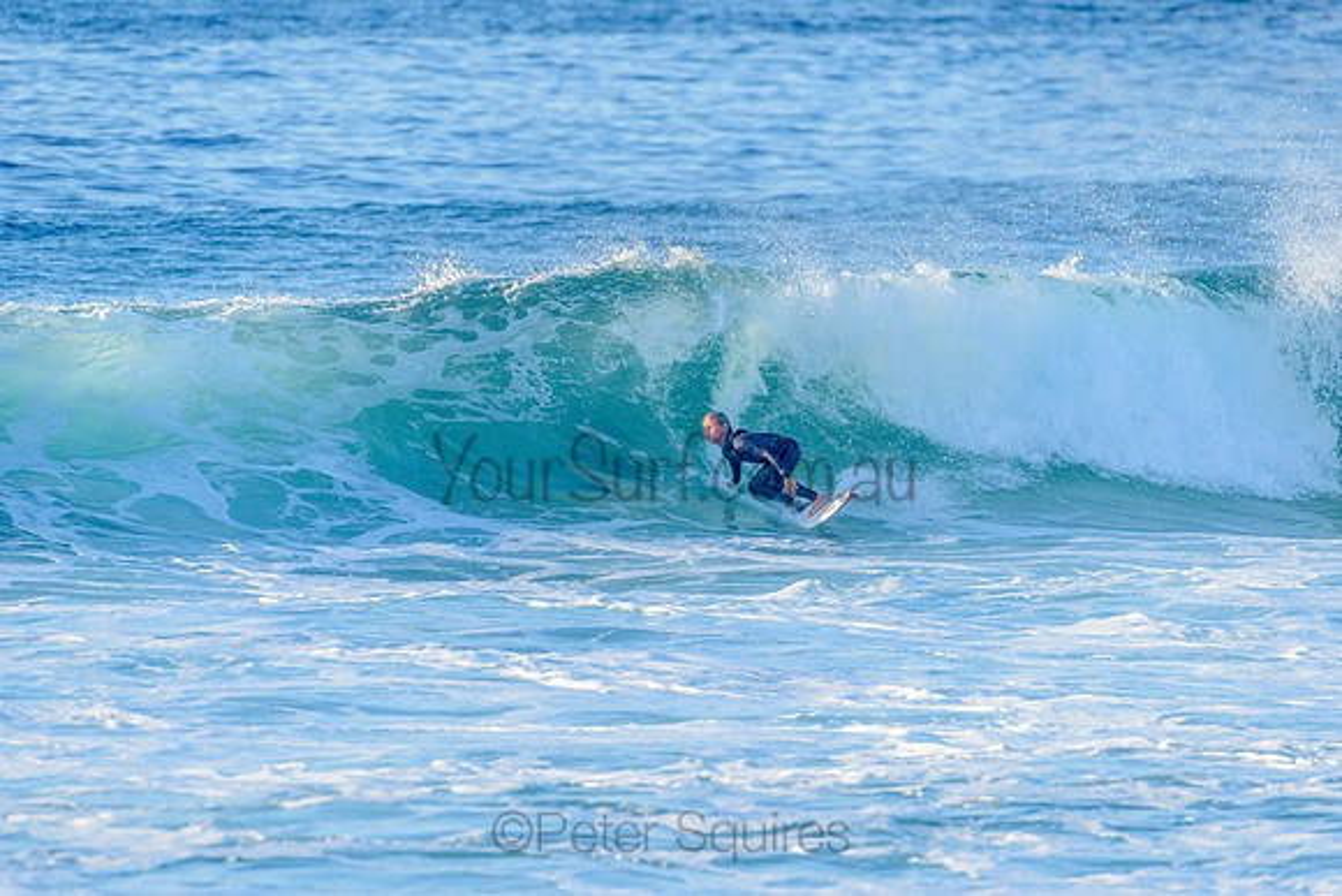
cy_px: 448
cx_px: 671
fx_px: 18642
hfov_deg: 4.1
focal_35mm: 500
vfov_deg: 2.8
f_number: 5.6
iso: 560
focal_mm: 500
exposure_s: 1/2000
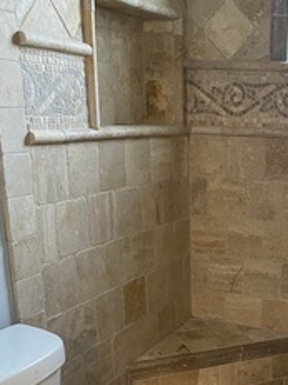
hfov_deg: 26.1
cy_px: 332
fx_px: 600
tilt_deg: -19.1
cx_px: 261
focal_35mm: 54
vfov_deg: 34.0
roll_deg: -1.1
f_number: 1.8
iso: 500
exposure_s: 1/60
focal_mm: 4.25
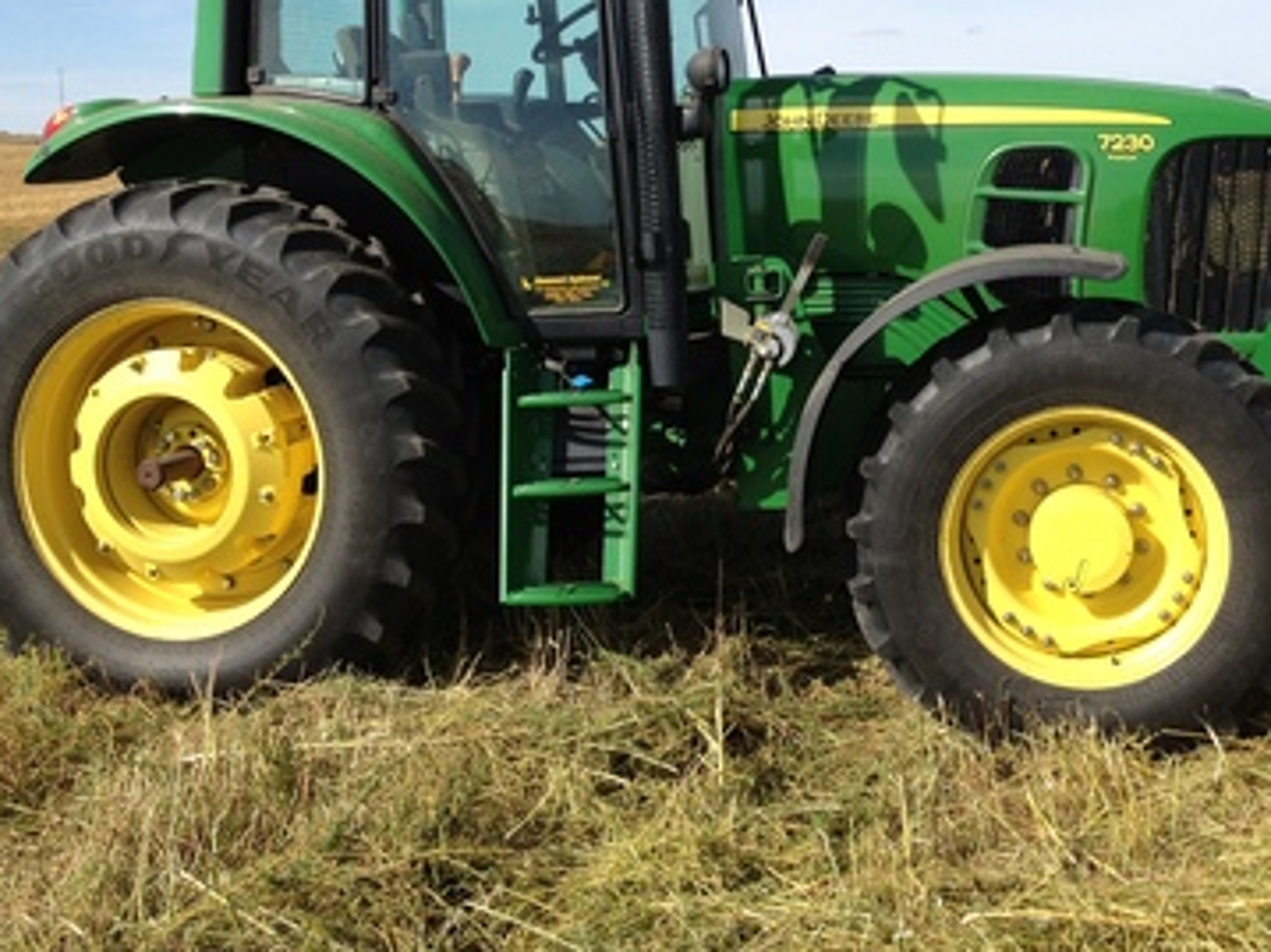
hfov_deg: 36.0
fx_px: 1945
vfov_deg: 27.3
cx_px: 804
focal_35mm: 53
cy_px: 294
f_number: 2.4
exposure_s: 1/1493
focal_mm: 4.28
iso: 64
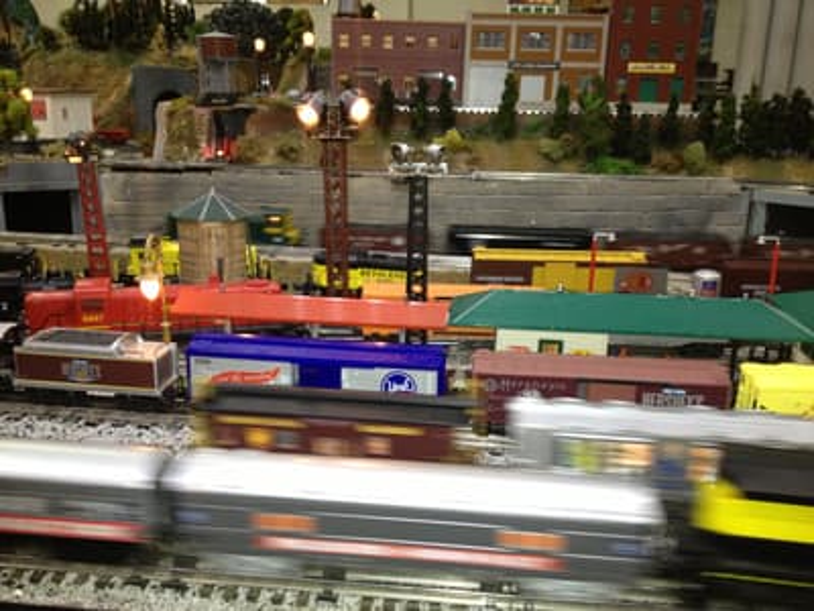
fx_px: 823
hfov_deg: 52.6
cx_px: 407
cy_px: 306
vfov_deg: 40.7
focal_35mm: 35
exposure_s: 1/20
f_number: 2.4
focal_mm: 4.28
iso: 160
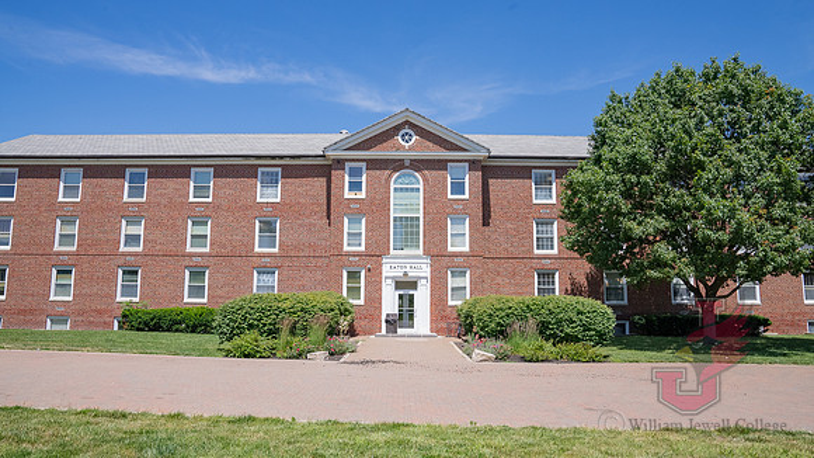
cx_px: 407
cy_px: 229
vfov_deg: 45.3
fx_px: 548
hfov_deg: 73.2
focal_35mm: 25
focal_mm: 24
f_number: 13
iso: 1000
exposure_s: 1/500
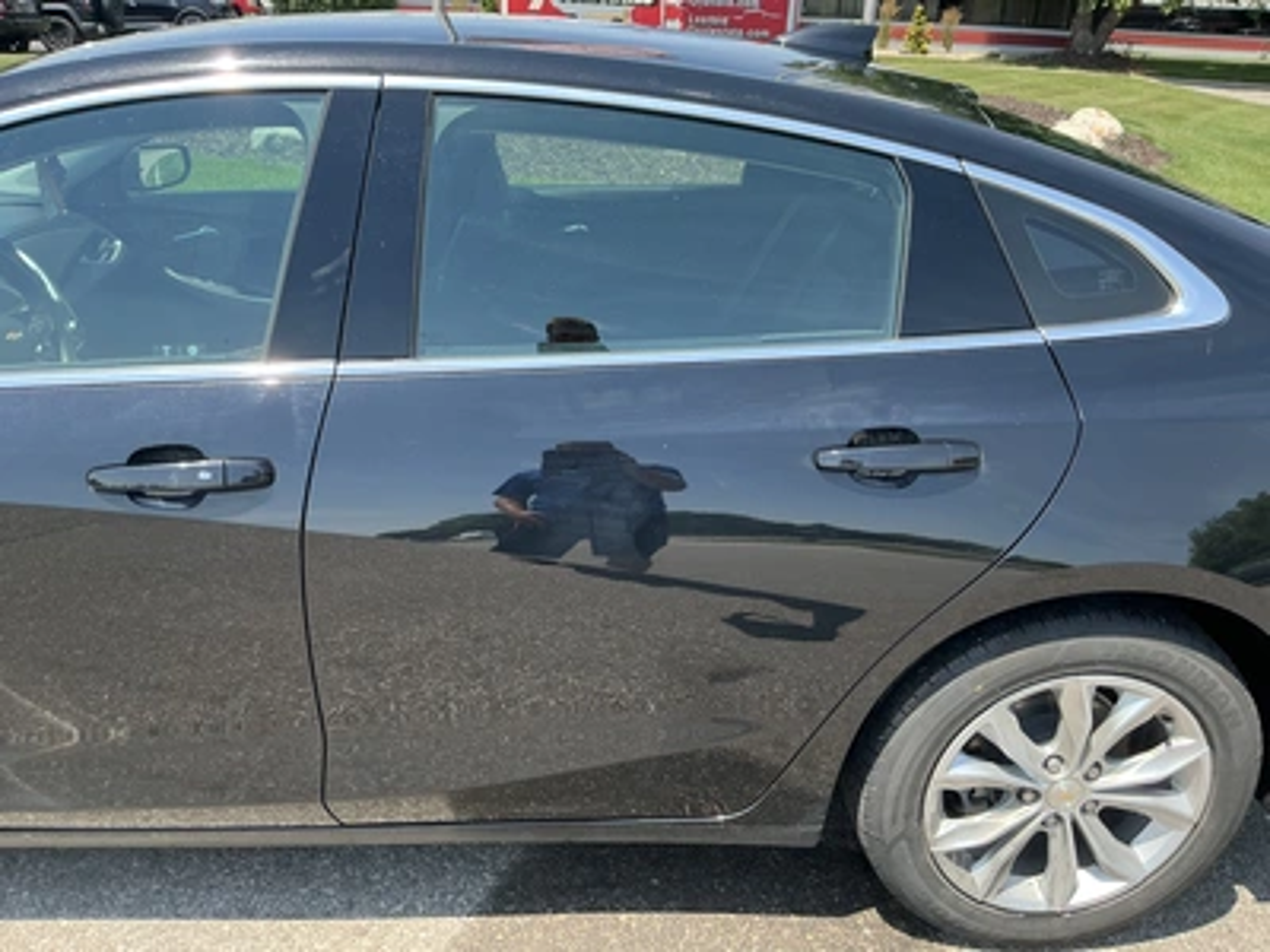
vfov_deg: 49.7
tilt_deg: -26.2
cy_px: 476
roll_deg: -2.6
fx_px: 1027
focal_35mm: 28
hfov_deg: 63.4
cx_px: 635
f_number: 1.8
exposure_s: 1/432
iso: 25
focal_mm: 3
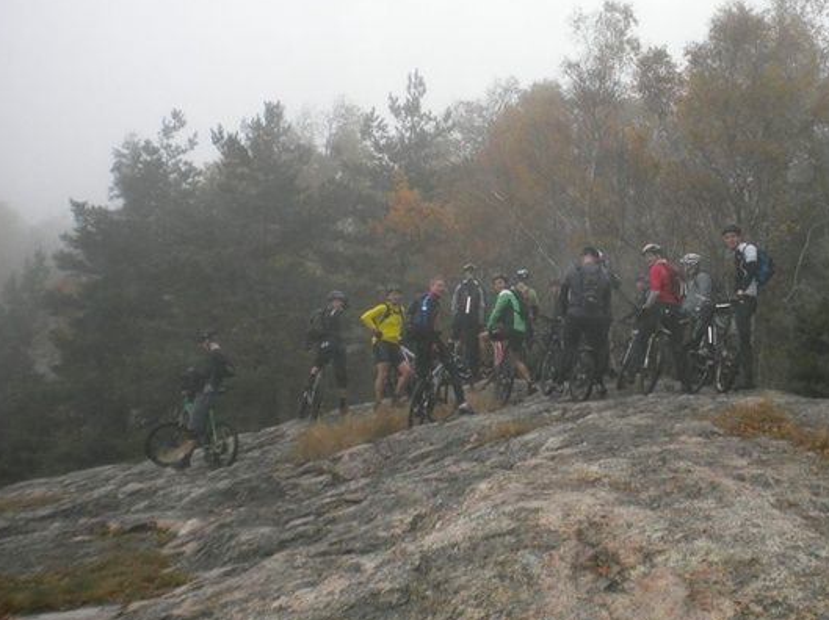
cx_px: 551
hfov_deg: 39.2
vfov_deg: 30.0
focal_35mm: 48
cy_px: 215
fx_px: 1149
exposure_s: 1/210
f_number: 4.6
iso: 113
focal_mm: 6.3
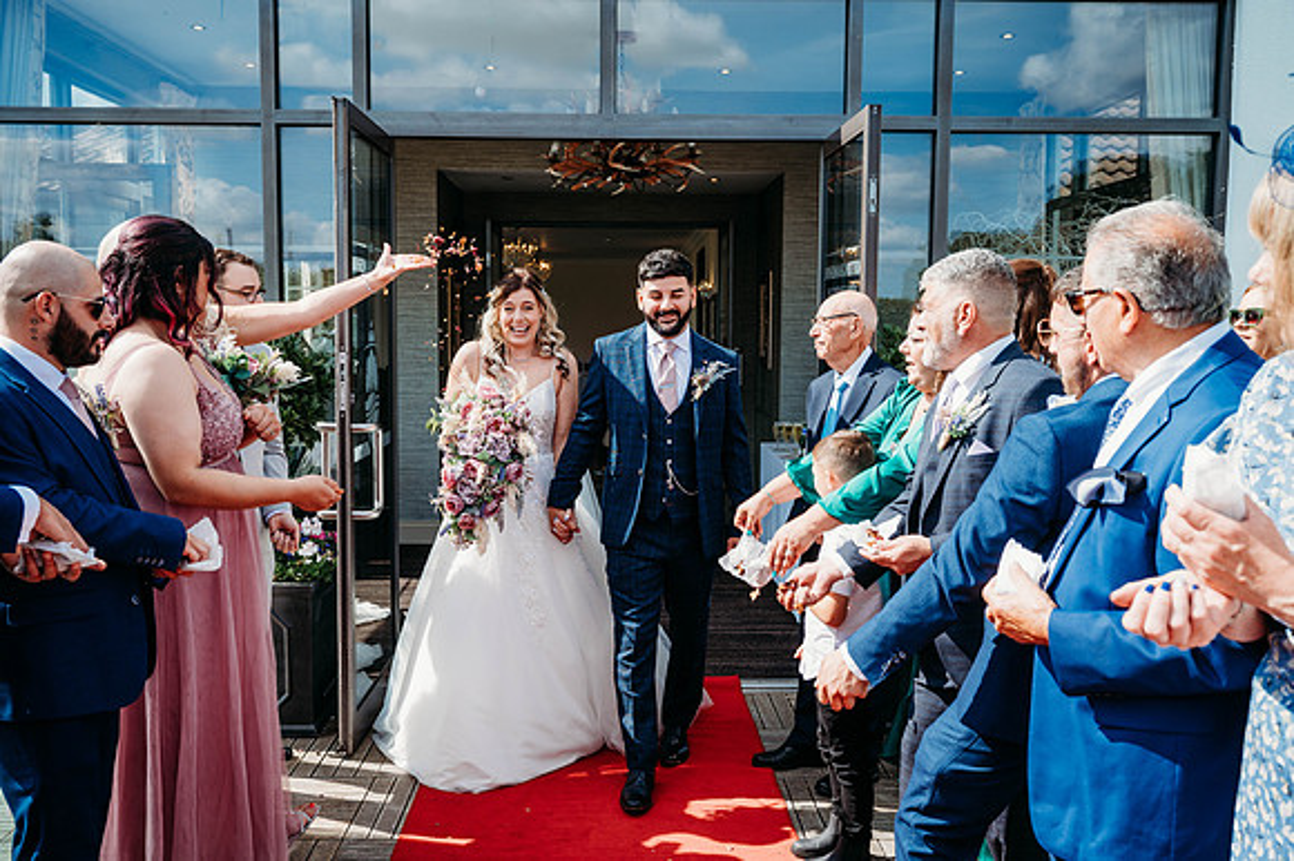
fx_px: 1221
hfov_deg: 55.8
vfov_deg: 38.8
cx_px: 647
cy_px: 430
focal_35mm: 34
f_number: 5
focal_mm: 34
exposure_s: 1/800
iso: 220
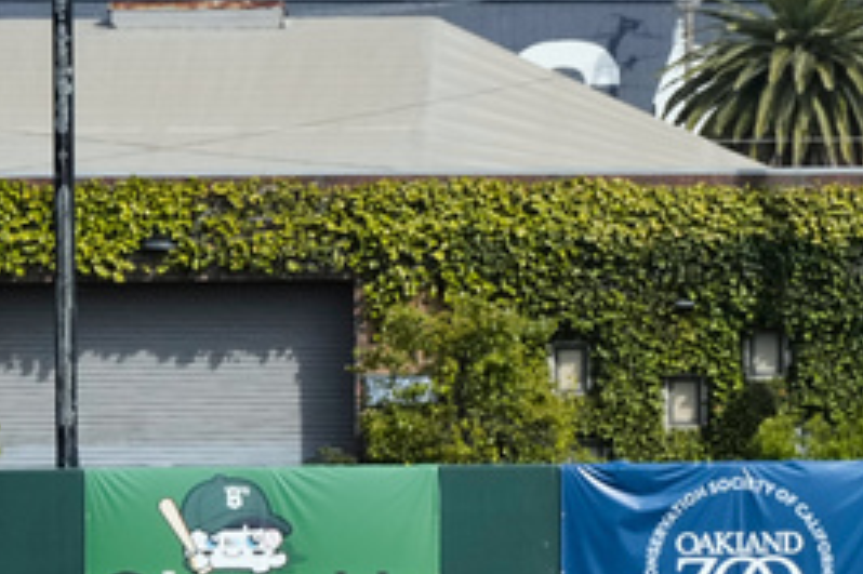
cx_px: 1168
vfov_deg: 3.4
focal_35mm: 400
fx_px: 9583
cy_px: 603
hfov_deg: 5.1
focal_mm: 104
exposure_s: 1/2000
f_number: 8
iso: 800
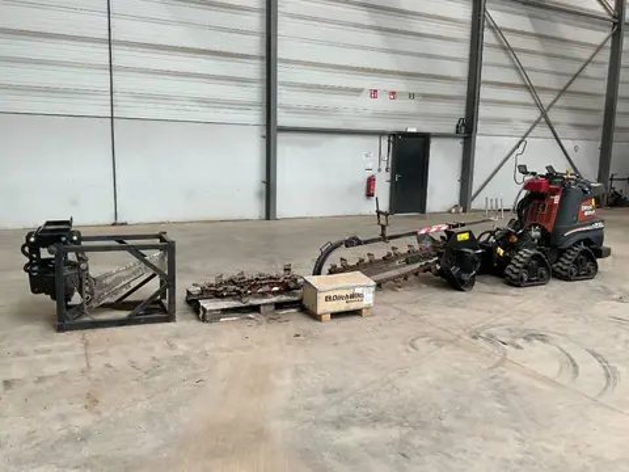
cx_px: 314
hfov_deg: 61.7
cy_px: 236
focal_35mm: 29
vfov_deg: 48.2
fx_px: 527
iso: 80
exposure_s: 1/60
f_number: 1.8
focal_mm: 3
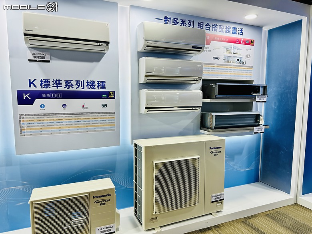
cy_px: 117
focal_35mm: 24
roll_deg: -0.7
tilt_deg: -6.0
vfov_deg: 56.8
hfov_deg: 71.6
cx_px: 156
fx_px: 216
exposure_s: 1/159
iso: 80
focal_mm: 6.86
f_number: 1.78
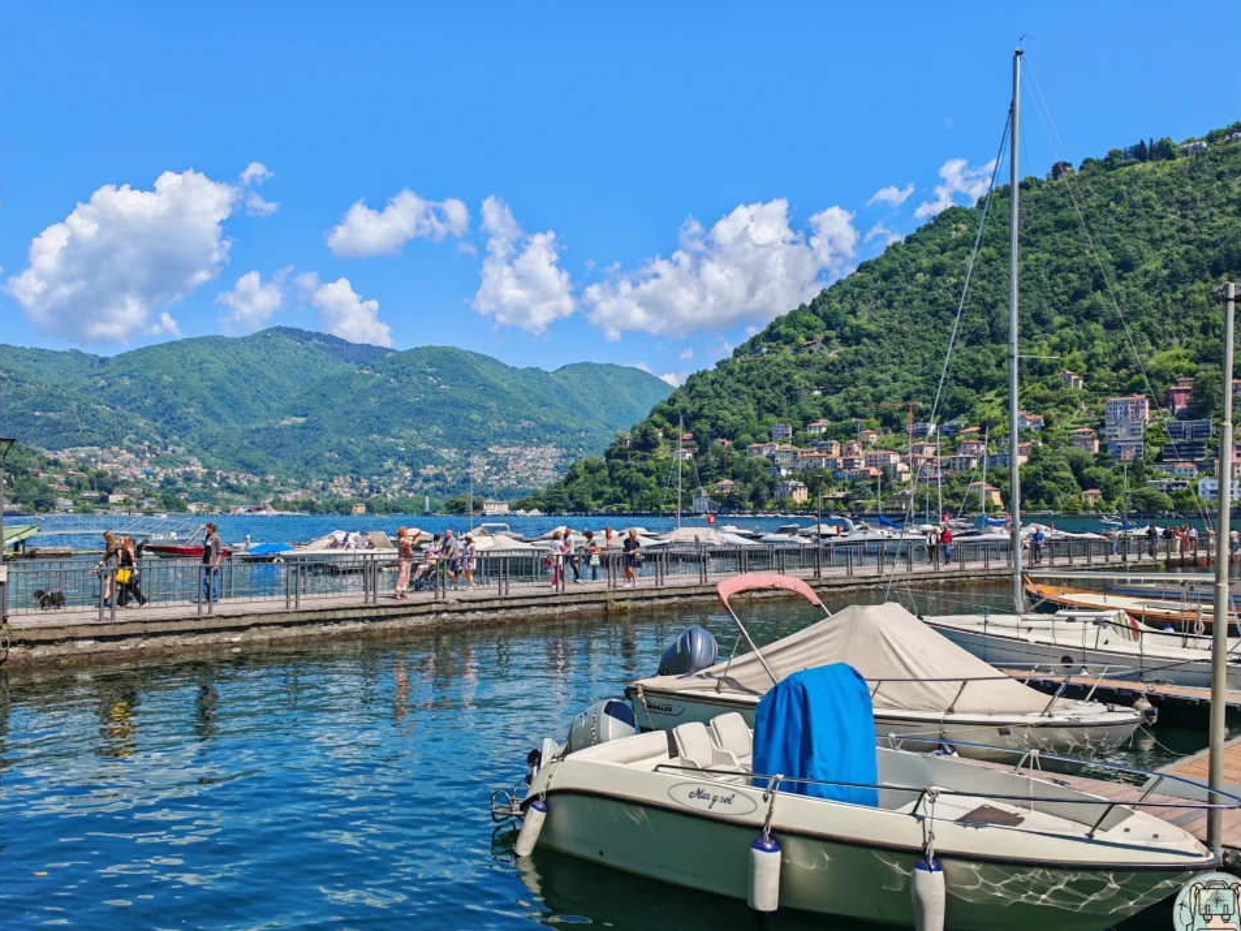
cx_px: 620
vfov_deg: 48.2
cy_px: 488
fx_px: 1040
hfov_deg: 61.7
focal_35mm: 29
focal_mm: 6.83
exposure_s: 1/2200
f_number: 2
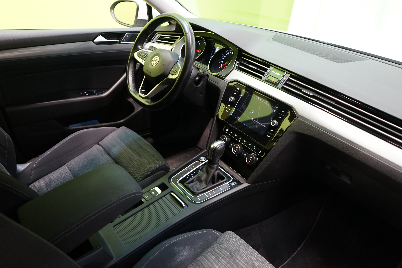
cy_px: 134
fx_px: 313
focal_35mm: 28
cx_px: 201
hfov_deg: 65.5
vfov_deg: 46.4
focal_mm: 28
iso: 1000
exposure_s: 1/30
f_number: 3.5
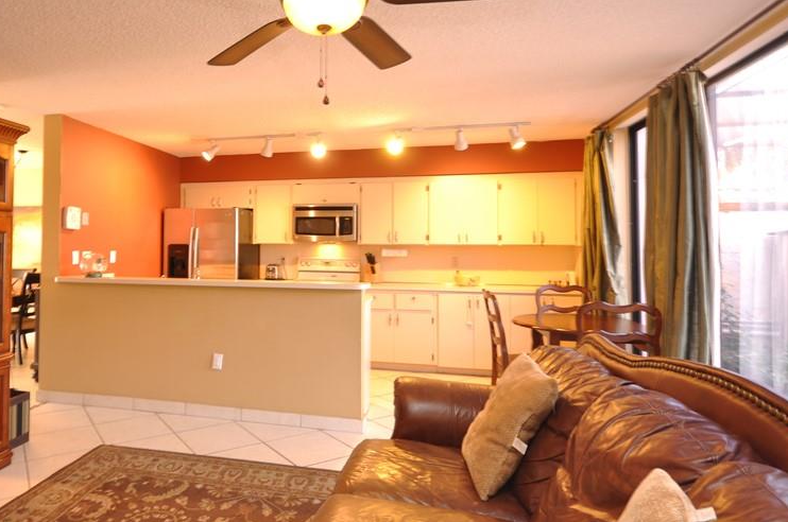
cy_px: 229
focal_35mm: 22
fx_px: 481
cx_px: 293
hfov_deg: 77.2
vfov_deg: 56.9
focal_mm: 10
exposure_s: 1/2
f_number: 5
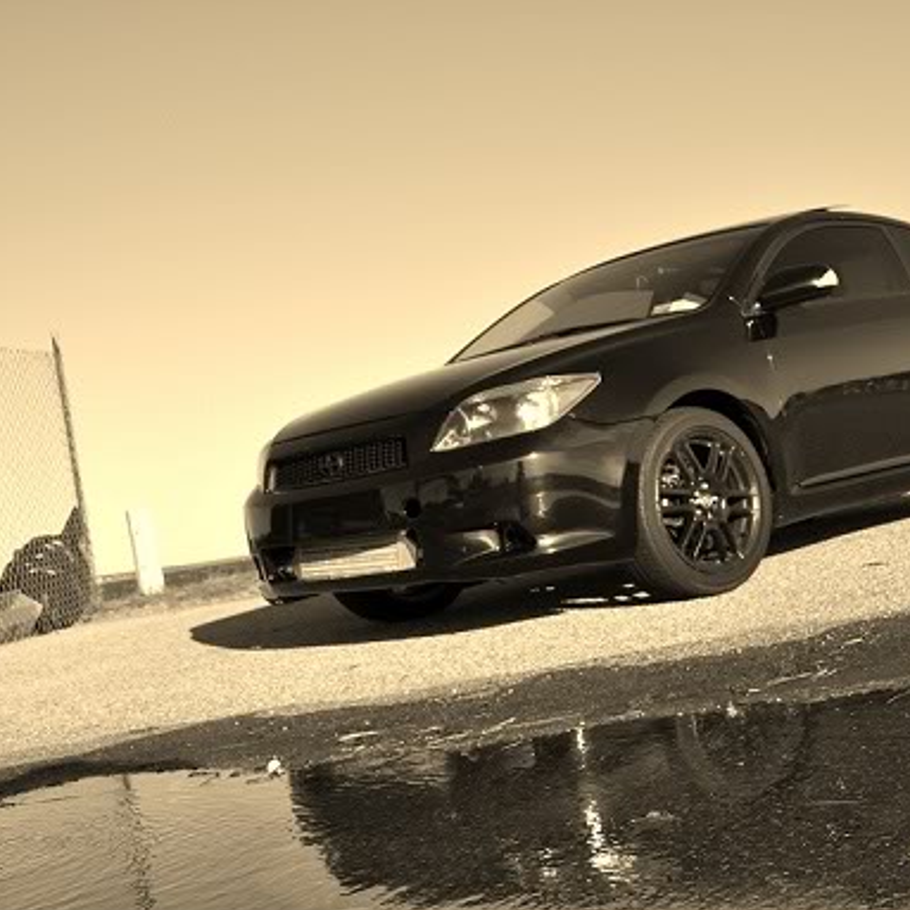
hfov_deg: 35.5
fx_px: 1398
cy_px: 460
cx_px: 650
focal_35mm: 47
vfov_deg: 36.1
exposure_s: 1/500
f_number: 8
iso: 200
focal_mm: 24
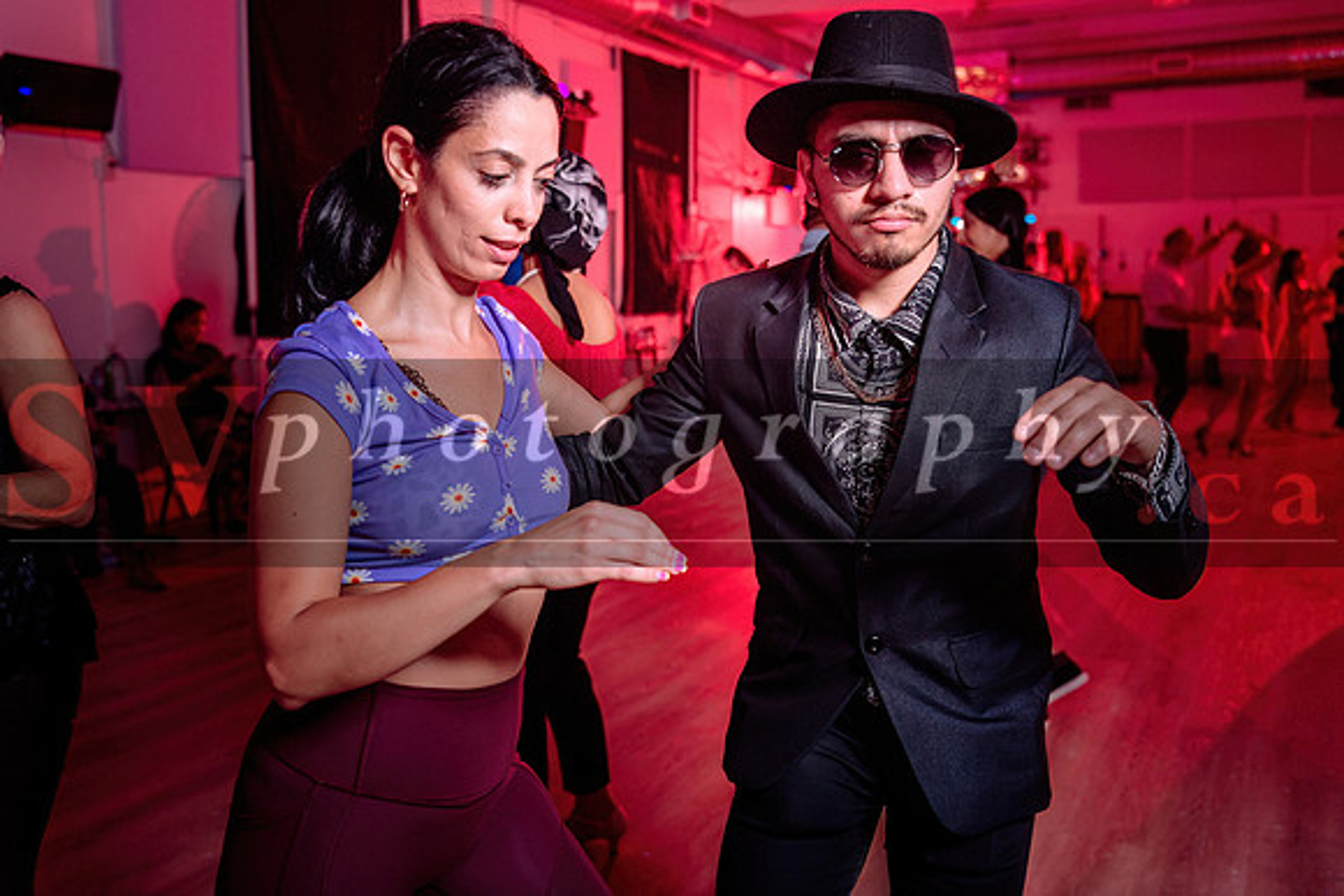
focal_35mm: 36
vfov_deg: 36.9
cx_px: 635
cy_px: 392
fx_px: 1343
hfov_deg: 53.1
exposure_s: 1/80
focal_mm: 32
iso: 800
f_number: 3.2
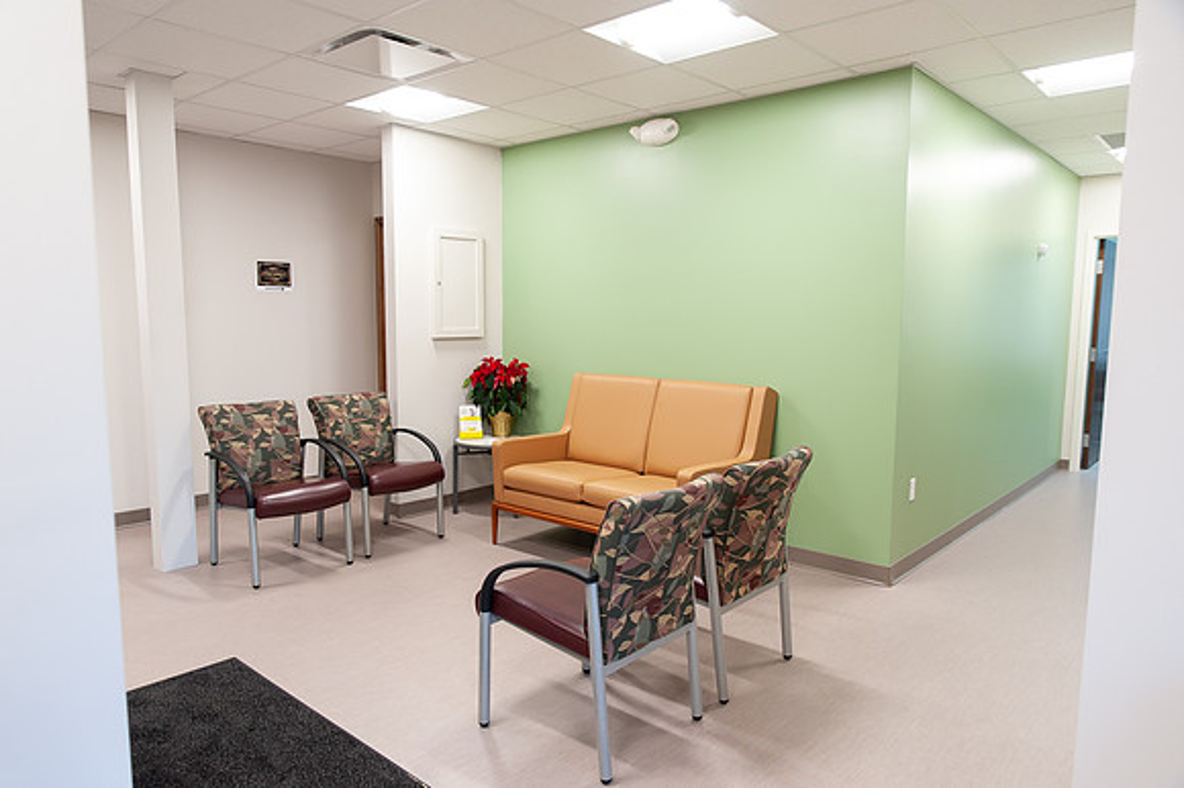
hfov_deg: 73.8
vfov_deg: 53.1
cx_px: 592
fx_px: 789
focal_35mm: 24
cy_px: 394
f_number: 3.2
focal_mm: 24
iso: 640
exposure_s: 1/125
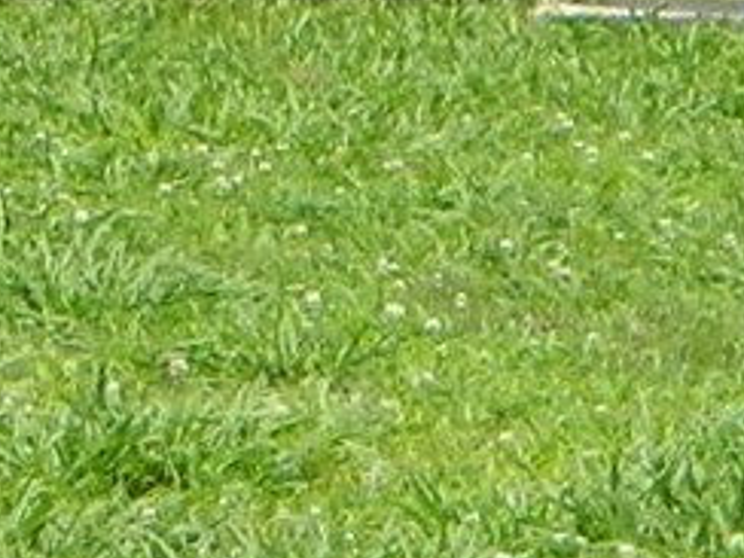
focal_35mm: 370
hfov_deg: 5.2
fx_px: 7952
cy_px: -1079
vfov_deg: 3.9
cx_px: -927
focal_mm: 8.4
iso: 80
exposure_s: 1/500
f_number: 3.6
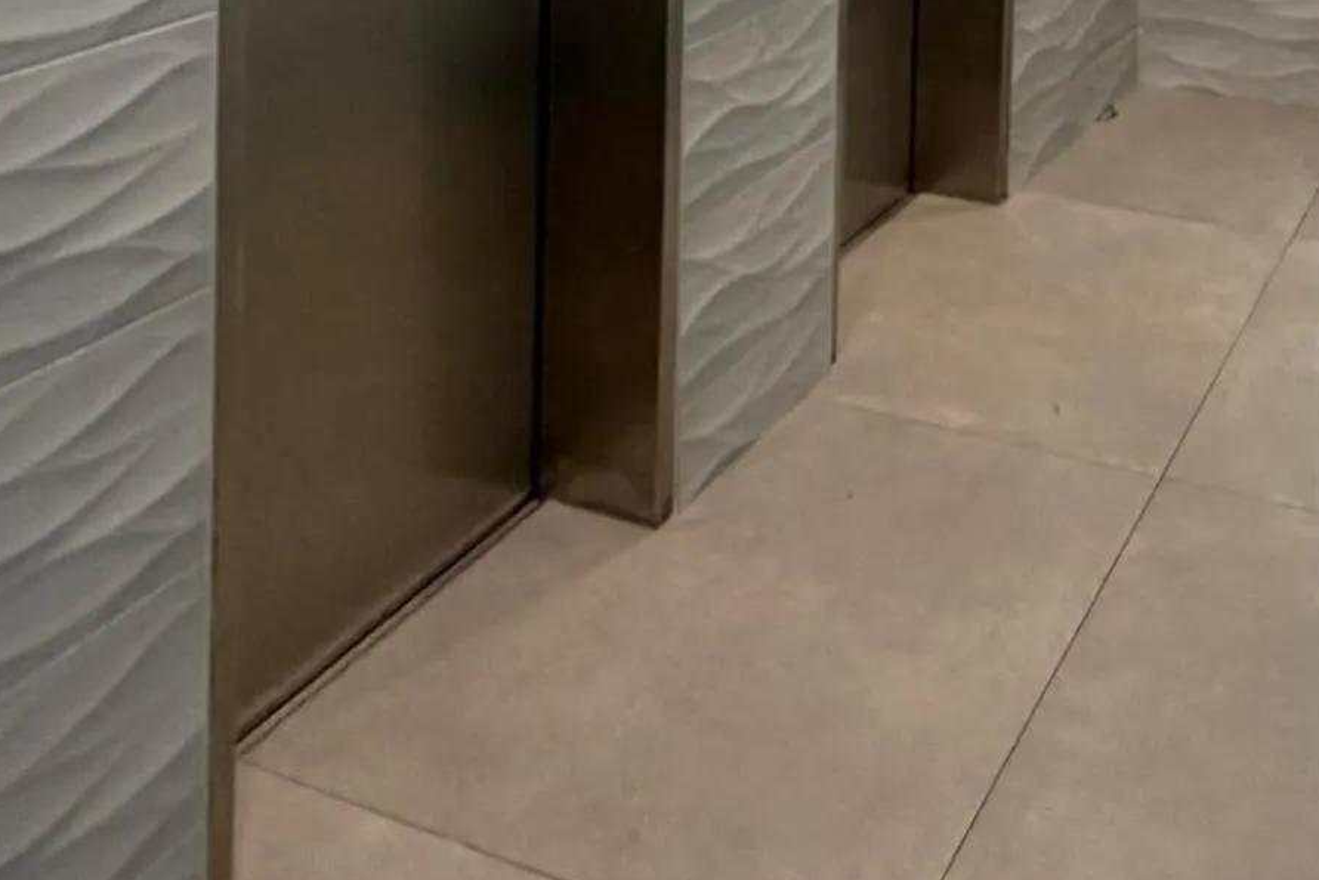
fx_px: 1722
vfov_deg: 23.6
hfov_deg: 40.6
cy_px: -395
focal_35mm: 47
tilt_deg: -1.5
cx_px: 1010
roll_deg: -1.8
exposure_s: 1/60
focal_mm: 2.22
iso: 160
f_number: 2.2
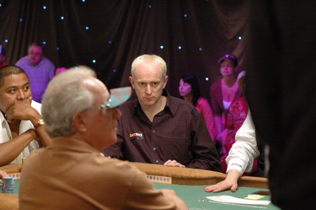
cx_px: 158
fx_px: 789
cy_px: 105
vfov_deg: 15.2
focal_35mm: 90
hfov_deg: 22.6
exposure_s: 1/60
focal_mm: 60
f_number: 2.8
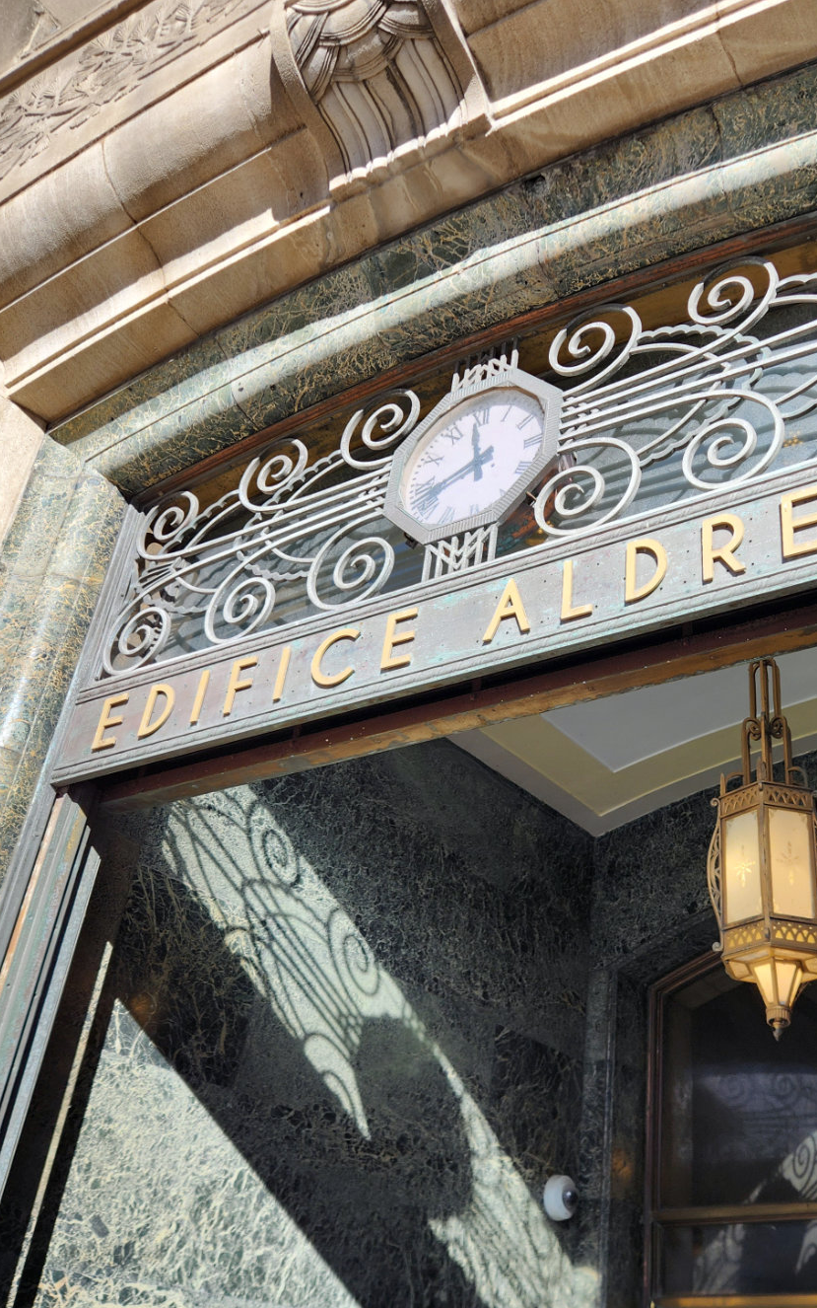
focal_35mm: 25
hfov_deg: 49.0
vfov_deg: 72.5
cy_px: 662
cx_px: 482
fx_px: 890
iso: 20
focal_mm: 5.4
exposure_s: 1/560
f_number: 1.8
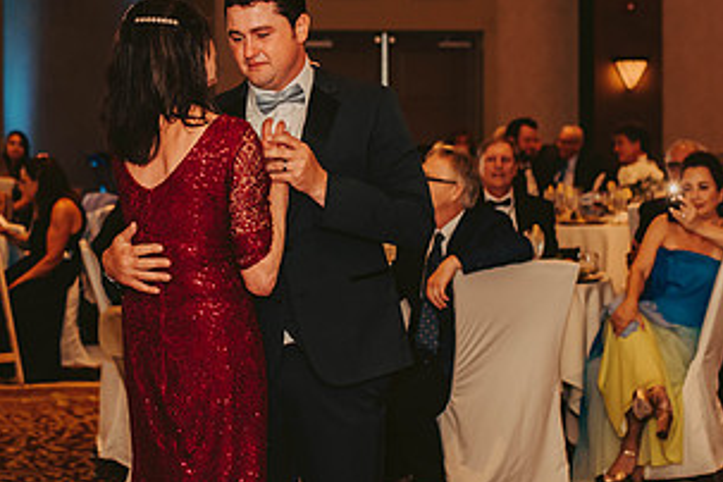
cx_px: 245
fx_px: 2028
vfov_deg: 13.5
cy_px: 134
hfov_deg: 20.1
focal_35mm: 101
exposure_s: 1/125
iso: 800
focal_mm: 50
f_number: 2.5
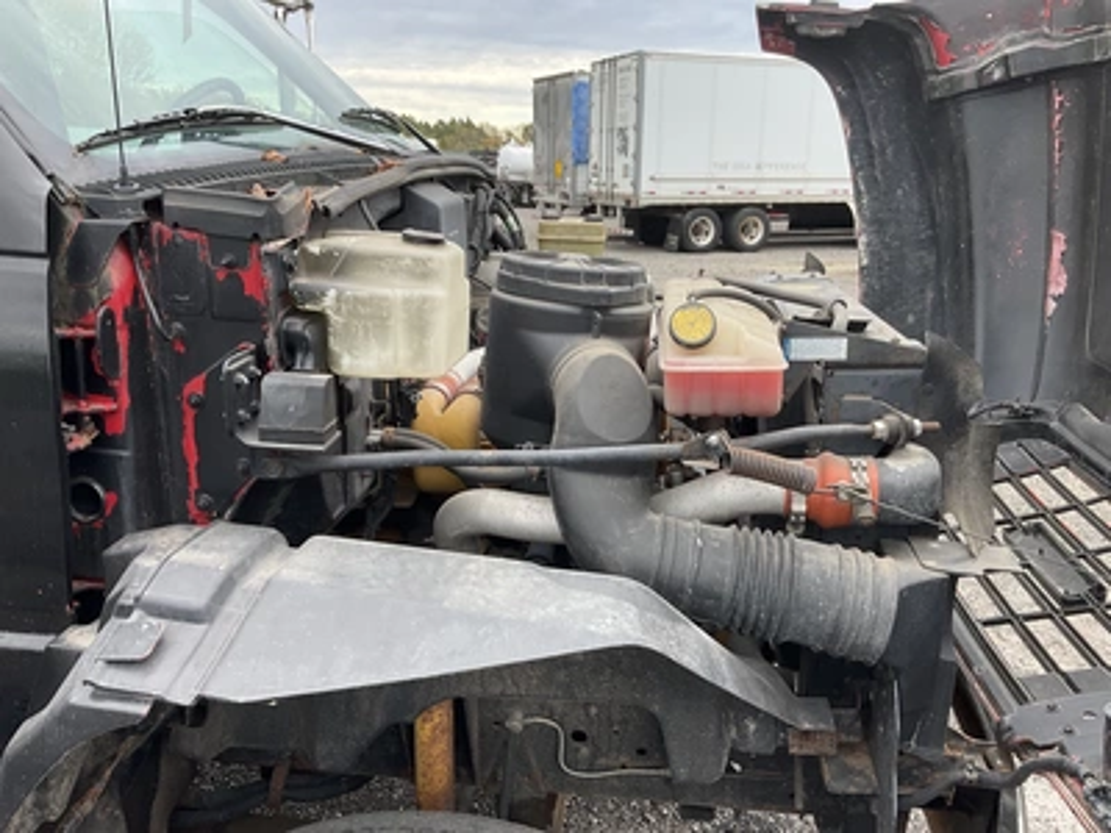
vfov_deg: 48.2
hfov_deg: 61.7
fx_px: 931
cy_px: 416
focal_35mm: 29
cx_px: 556
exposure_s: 1/287
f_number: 1.8
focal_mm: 3
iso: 25
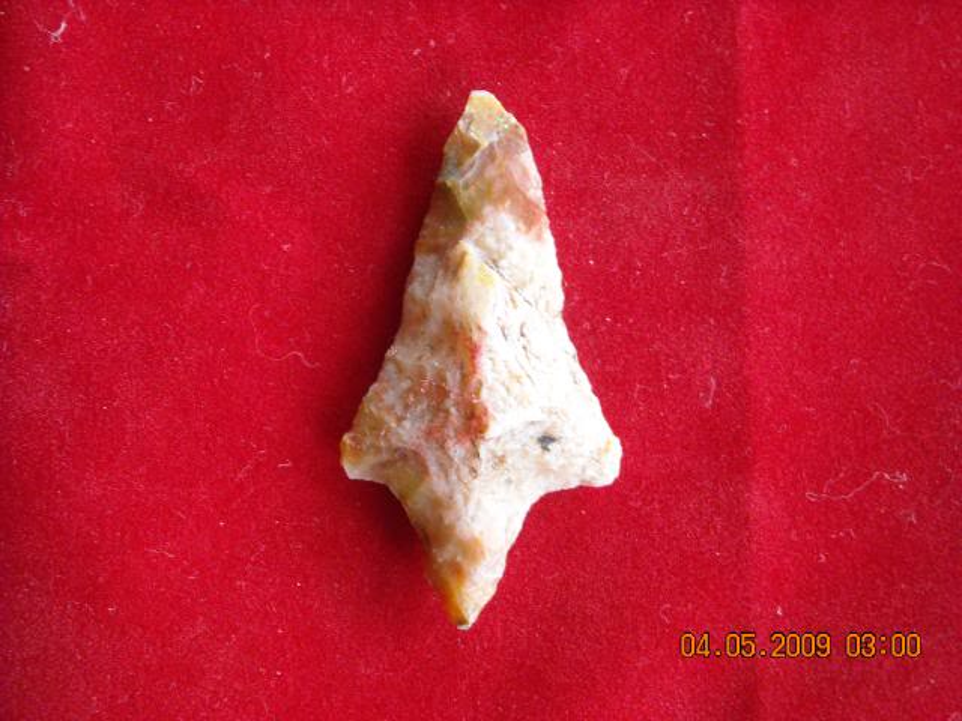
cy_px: 360
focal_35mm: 94
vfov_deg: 15.7
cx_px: 481
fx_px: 2612
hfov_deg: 20.9
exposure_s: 1/14
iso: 400
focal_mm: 15.32
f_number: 4.4
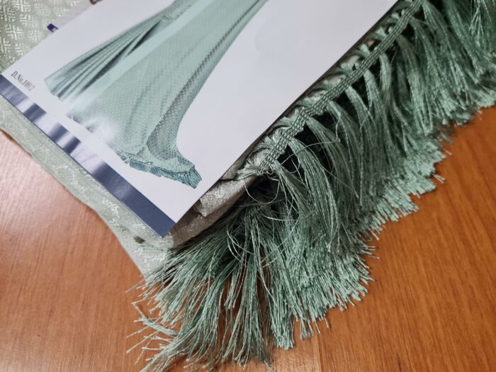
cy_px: 186
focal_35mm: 26
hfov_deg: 67.3
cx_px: 248
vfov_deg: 53.1
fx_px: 373
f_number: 1.8
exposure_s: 1/120
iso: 320
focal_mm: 5.4
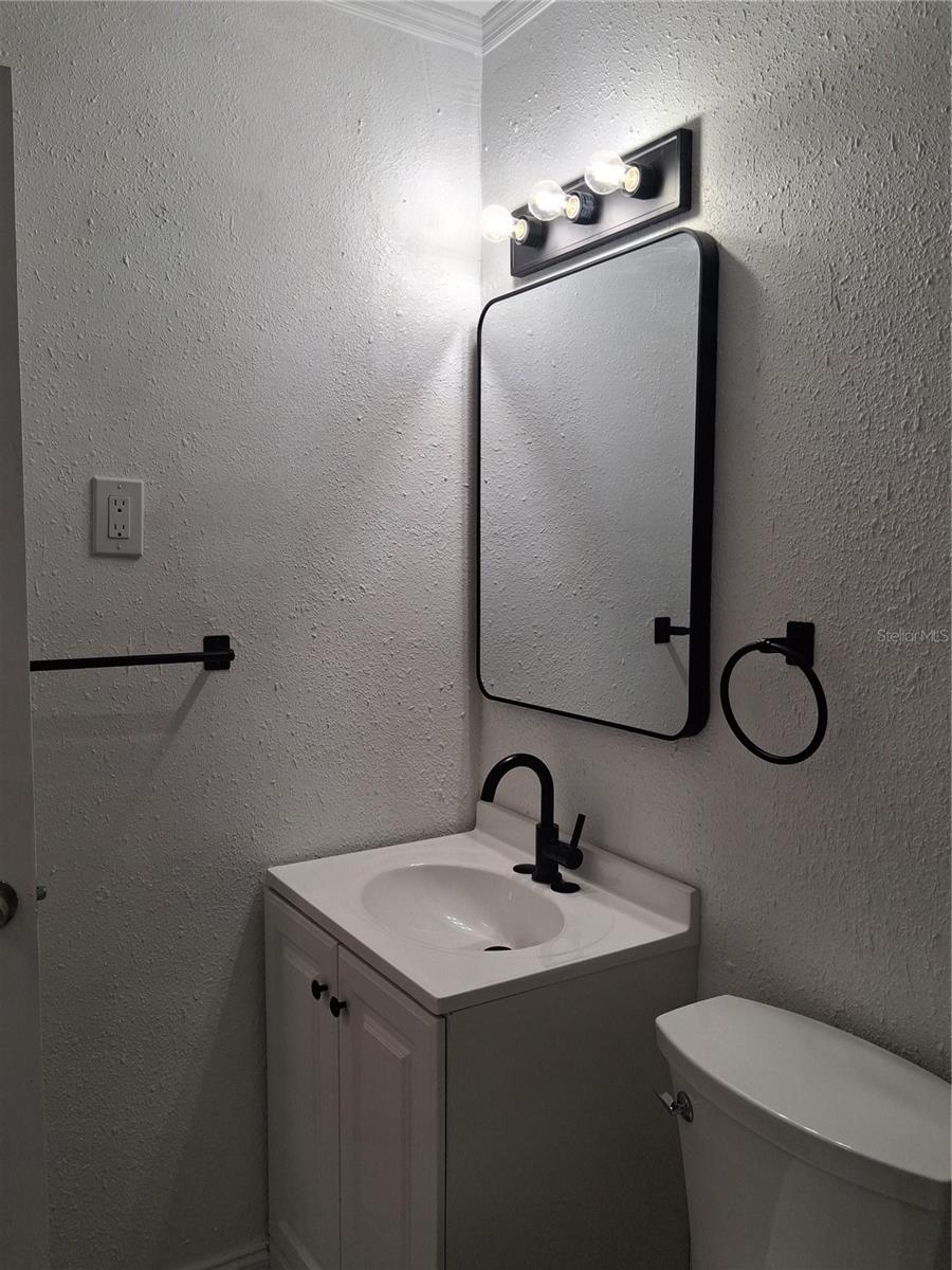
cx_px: 476
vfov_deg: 65.3
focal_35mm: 27
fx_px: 990
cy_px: 635
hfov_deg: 51.4
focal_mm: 4
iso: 50
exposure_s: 1/120
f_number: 1.8
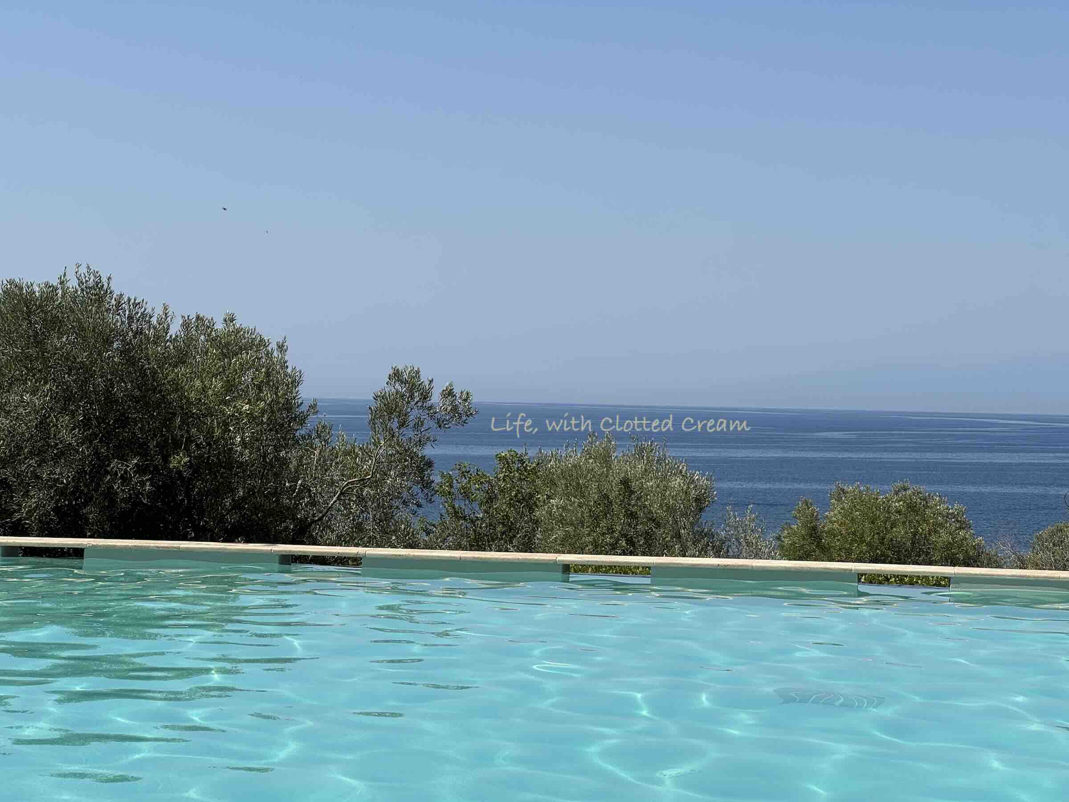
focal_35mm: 77
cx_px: 534
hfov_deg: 25.3
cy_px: 401
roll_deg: -1.1
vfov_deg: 19.1
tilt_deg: +0.6
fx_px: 2378
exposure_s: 1/1429
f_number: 2.8
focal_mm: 9
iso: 25
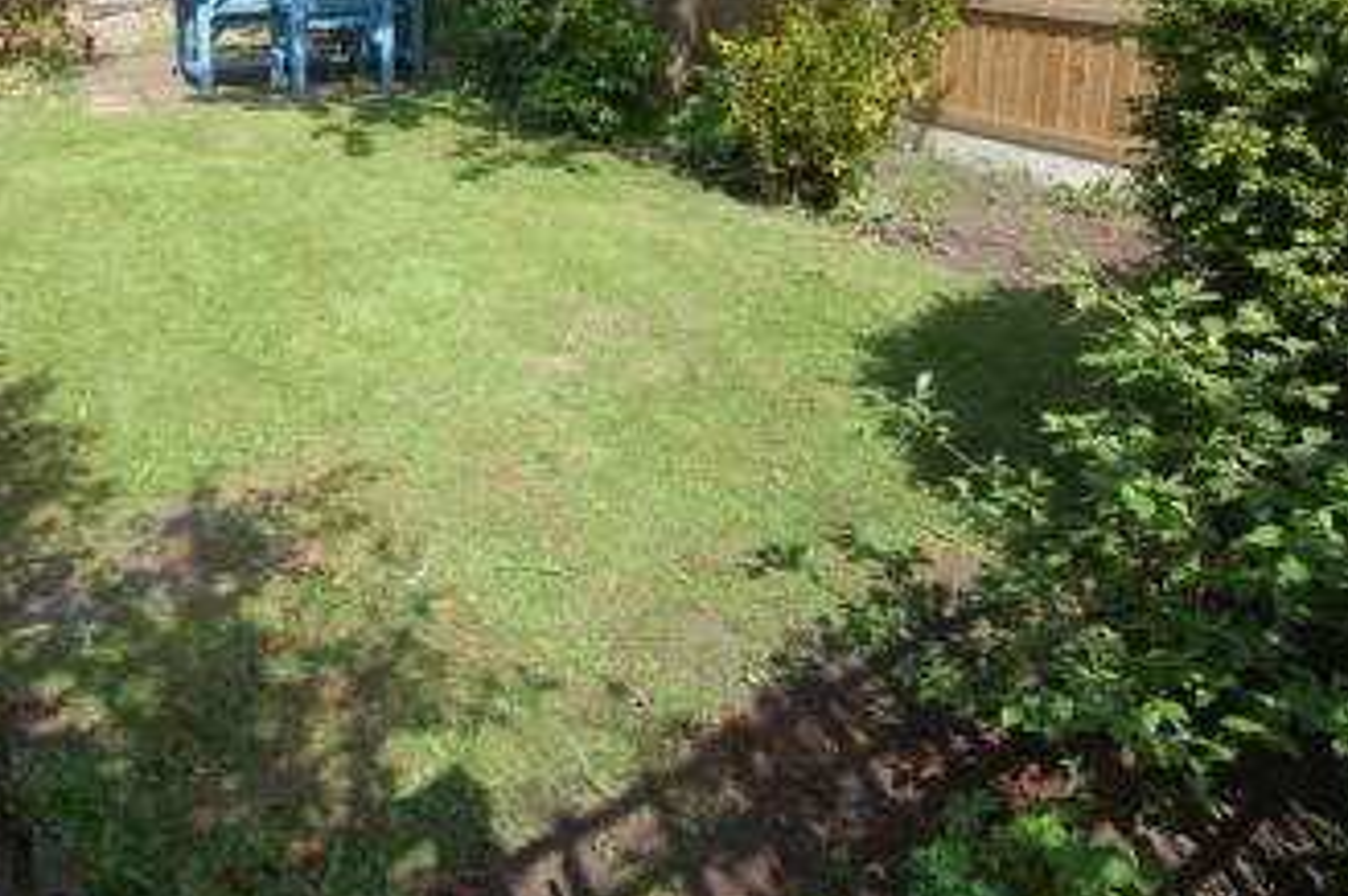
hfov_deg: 60.2
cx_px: 423
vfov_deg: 41.0
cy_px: 136
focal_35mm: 30
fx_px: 1122
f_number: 8
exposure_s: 1/250
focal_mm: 10
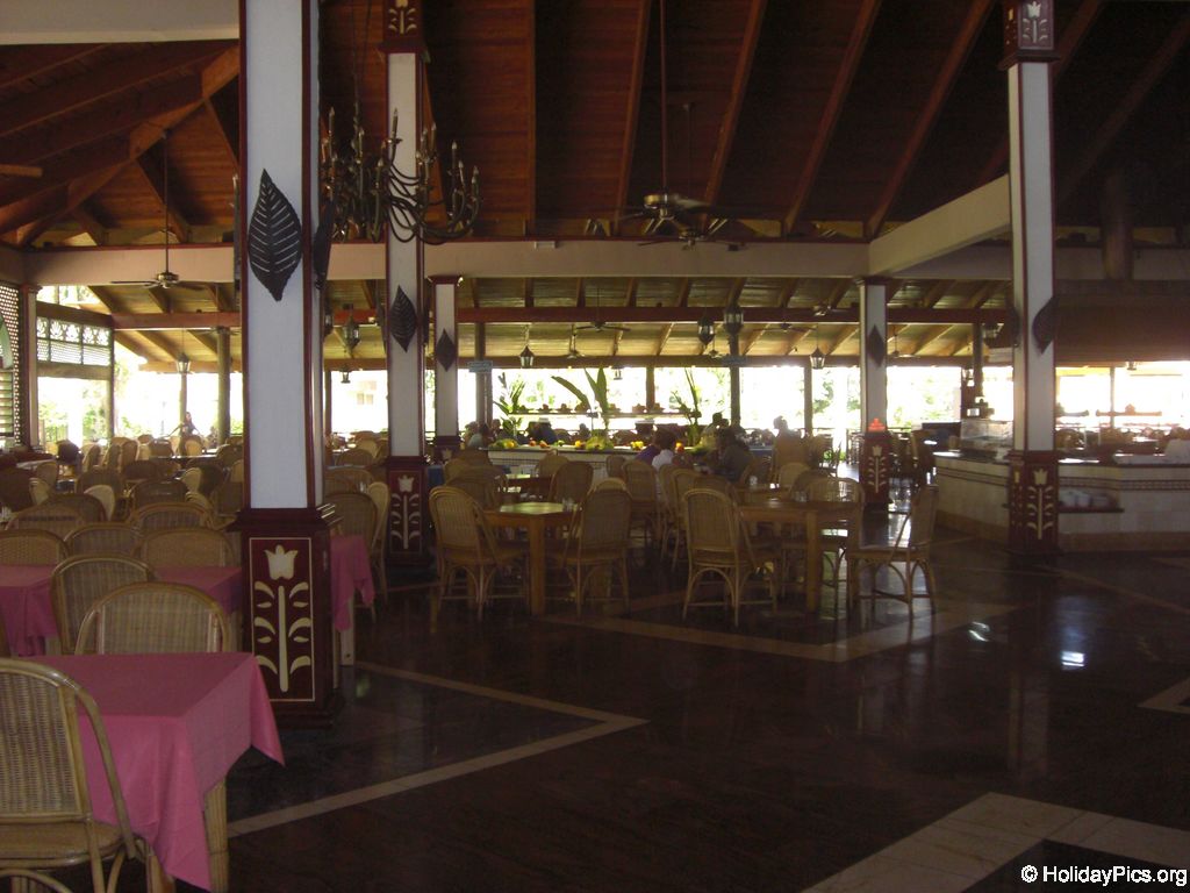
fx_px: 1306
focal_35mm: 38
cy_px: 446
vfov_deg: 37.7
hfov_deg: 49.0
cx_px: 595
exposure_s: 1/60
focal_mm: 6.2
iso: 200
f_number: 2.7
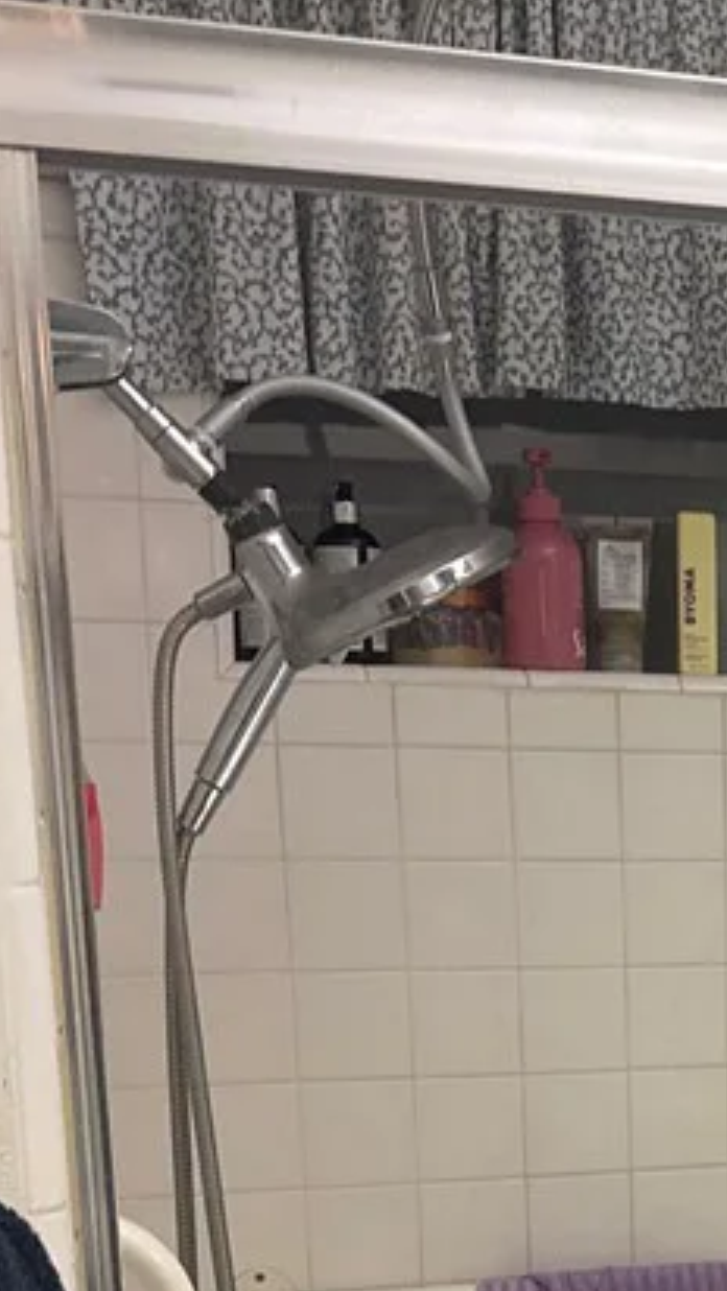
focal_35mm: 65
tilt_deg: -9.8
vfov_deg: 30.5
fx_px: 2226
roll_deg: -0.4
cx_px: 1028
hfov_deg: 17.1
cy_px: 1225
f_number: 1.78
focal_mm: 6.76
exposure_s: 1/60
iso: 400
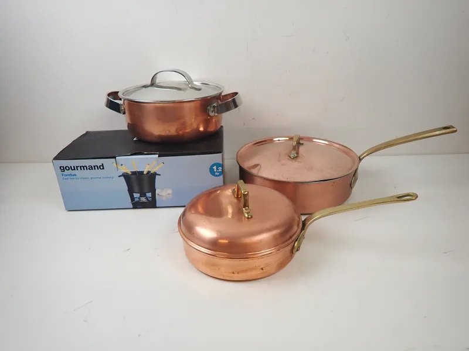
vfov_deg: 68.7
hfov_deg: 84.7
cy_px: 176
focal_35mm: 19
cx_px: 234
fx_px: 257
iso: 160
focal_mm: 3.33
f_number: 2
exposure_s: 1/125
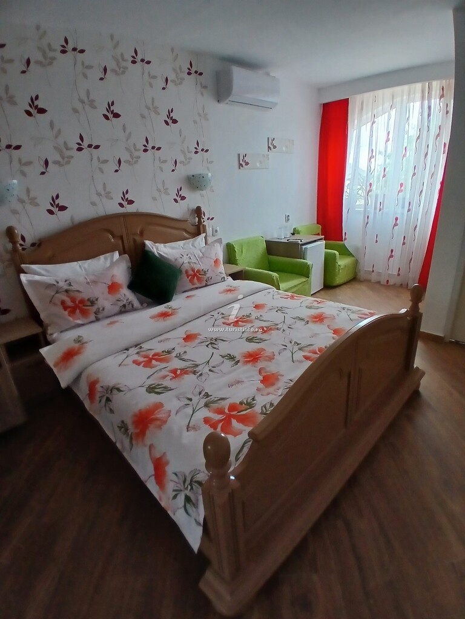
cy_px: 310
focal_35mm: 17
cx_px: 232
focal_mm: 1.4
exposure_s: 1/33
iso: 125
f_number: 2.2
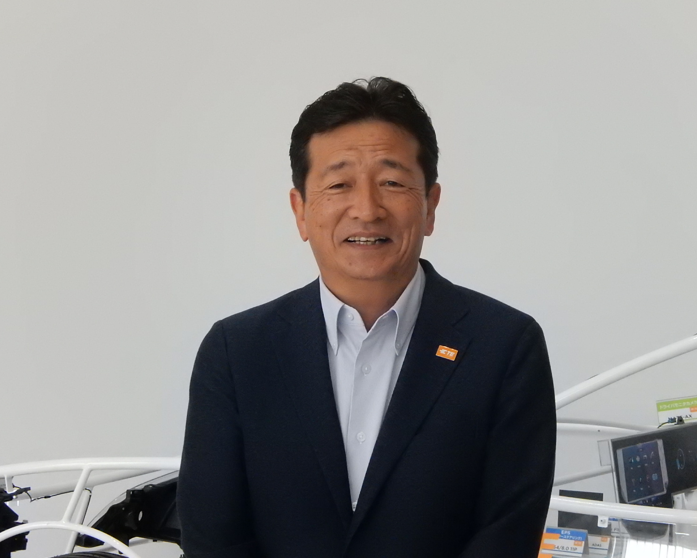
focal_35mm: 100
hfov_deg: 19.2
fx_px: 2063
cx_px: 370
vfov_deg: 15.4
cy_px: 279
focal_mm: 17
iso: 1600
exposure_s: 1/320
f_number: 5.2
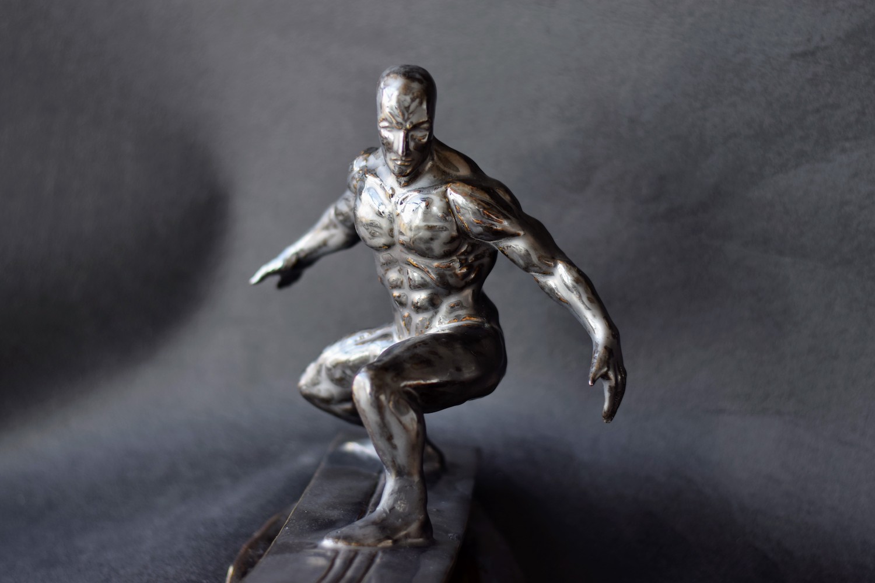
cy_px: 292
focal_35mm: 75
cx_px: 438
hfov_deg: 27.0
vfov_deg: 18.2
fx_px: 1823
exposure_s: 1/100
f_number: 2.2
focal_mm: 50
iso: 100
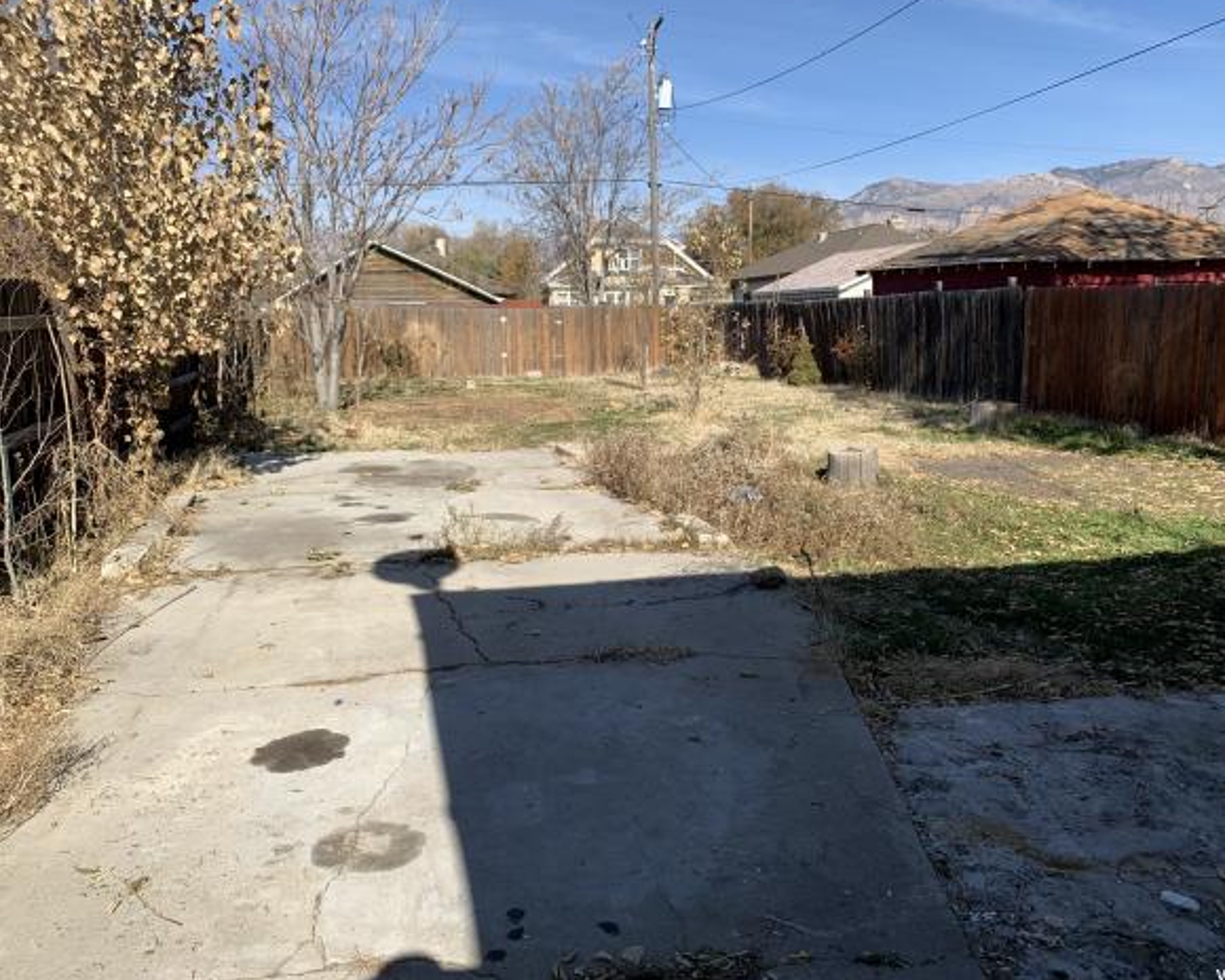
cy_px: 477
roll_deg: +0.4
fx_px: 1015
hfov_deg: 62.2
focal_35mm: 28
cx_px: 608
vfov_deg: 51.5
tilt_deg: -8.4
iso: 25
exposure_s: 1/2114
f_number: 1.8
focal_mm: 4.25
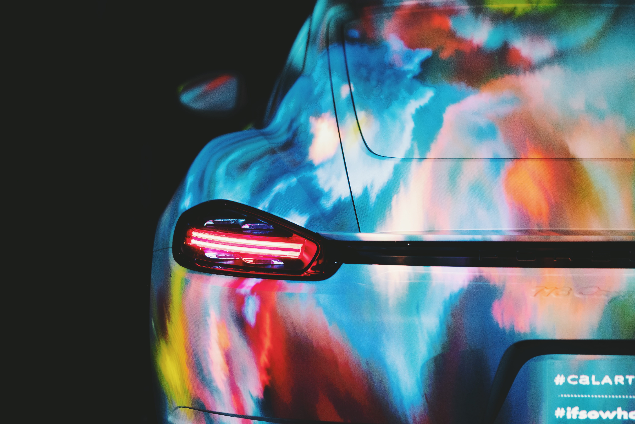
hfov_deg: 15.2
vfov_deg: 10.2
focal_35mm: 135
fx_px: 2381
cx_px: 318
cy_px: 212
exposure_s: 1/125
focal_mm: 90
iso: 640
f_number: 2
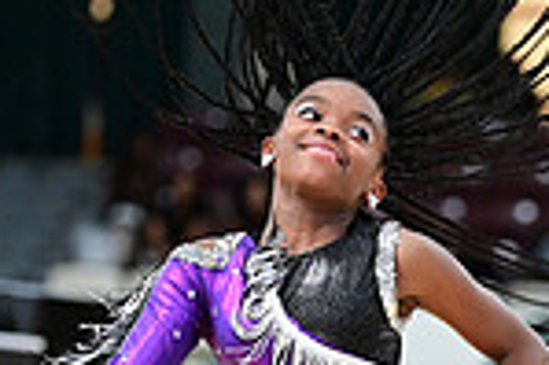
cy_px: 553
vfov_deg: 2.9
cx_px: 520
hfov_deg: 4.4
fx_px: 7114
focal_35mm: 467
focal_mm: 120
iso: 6400
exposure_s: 1/1000
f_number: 3.2
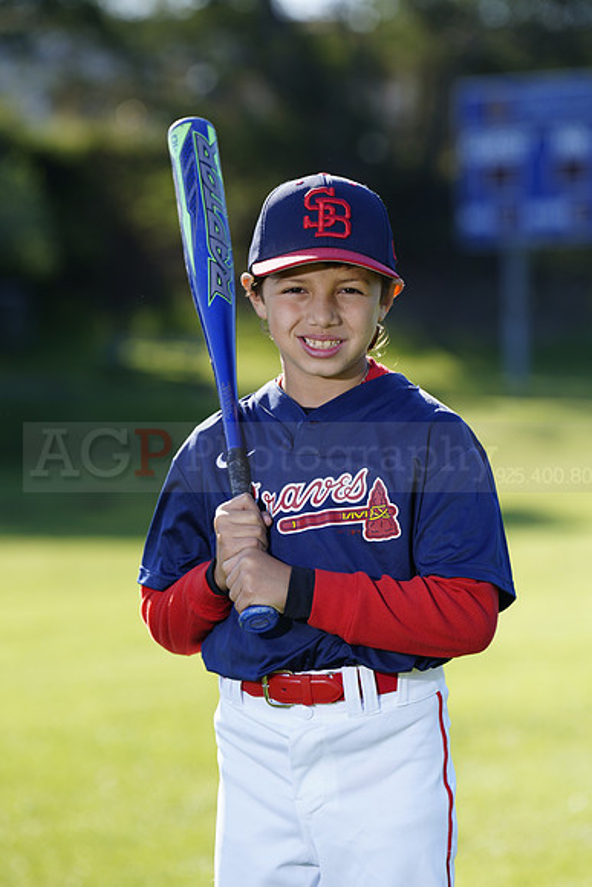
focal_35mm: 194
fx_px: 4782
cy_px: 444
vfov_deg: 10.6
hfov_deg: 7.1
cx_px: 296
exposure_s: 1/250
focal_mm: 194
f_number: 5
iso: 100
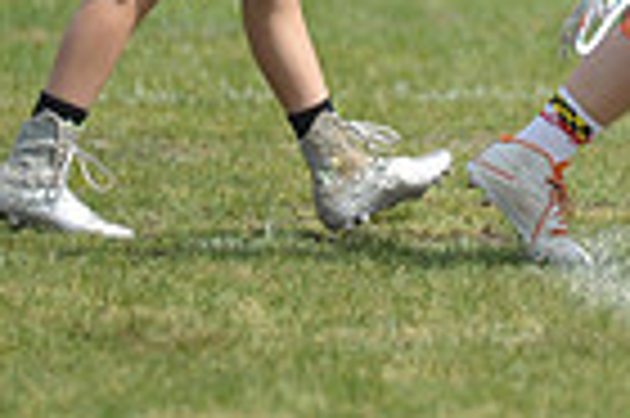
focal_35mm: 1656
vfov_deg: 0.8
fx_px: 28946
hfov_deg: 1.2
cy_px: -234
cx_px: 684
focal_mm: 400
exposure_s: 1/3200
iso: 640
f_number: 4
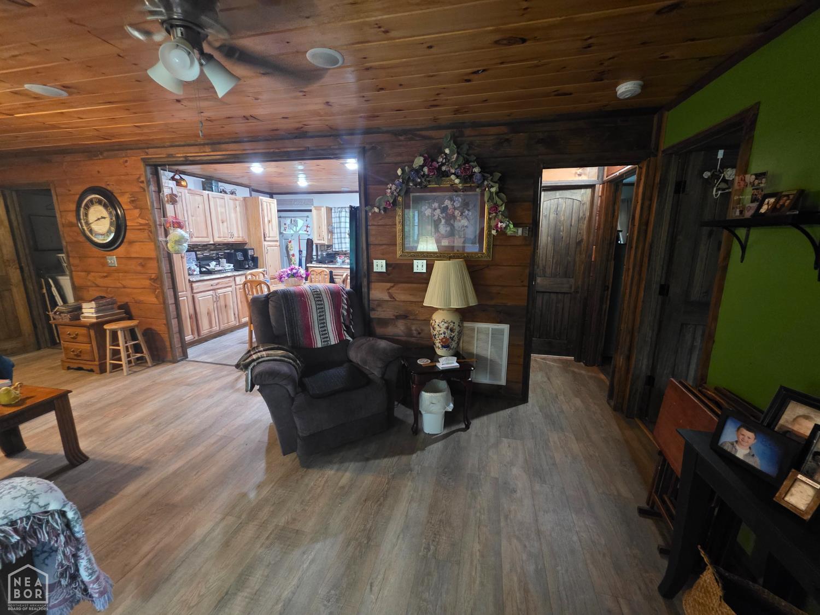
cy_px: 308
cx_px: 410
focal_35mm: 13
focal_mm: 2.2
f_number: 1.9
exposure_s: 1/40
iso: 800
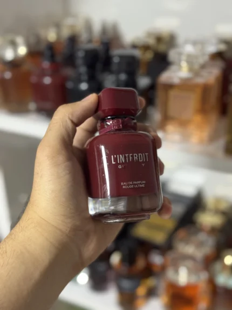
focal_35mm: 48
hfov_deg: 30.3
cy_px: 155
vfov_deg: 39.6
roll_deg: +0.6
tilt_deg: -27.0
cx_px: 116
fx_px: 429
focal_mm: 6.76
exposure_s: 1/50
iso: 250
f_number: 1.78
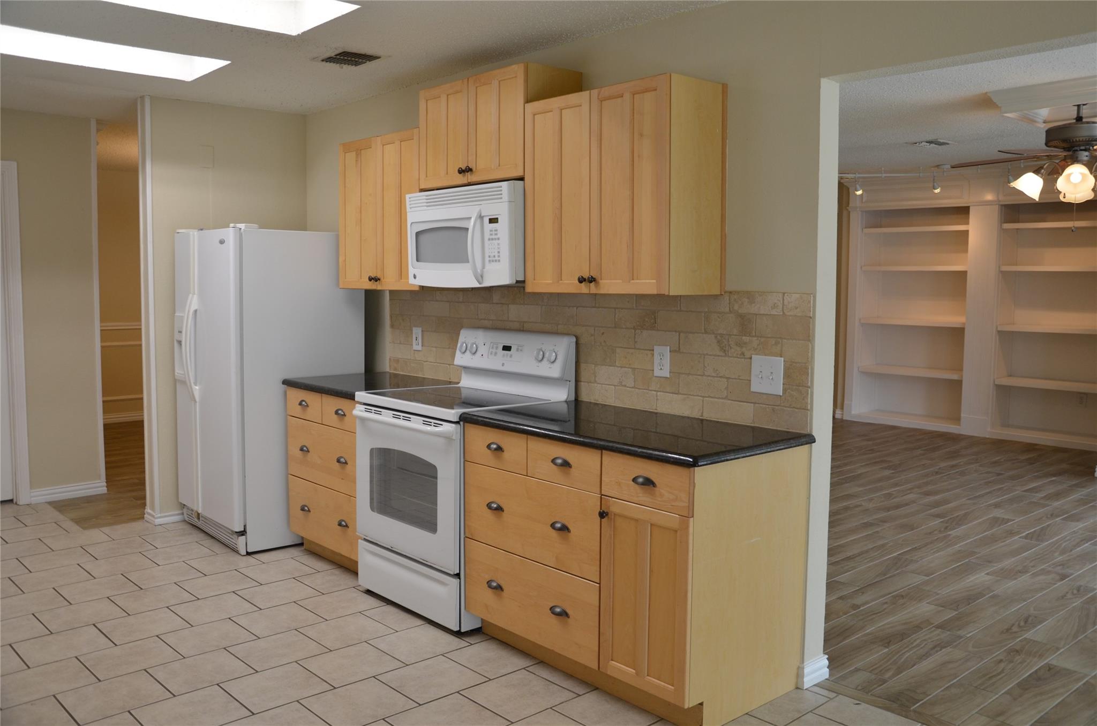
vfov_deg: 41.5
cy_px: 363
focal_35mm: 32
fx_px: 958
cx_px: 548
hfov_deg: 59.6
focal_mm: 21
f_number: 4.5
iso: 400
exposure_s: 1/80
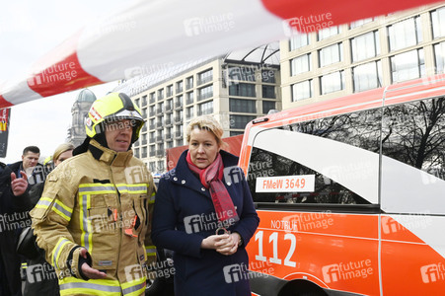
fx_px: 371
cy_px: 148
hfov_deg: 62.0
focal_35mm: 30
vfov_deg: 43.5
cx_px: 222
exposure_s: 1/500
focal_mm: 30
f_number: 13
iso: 2000
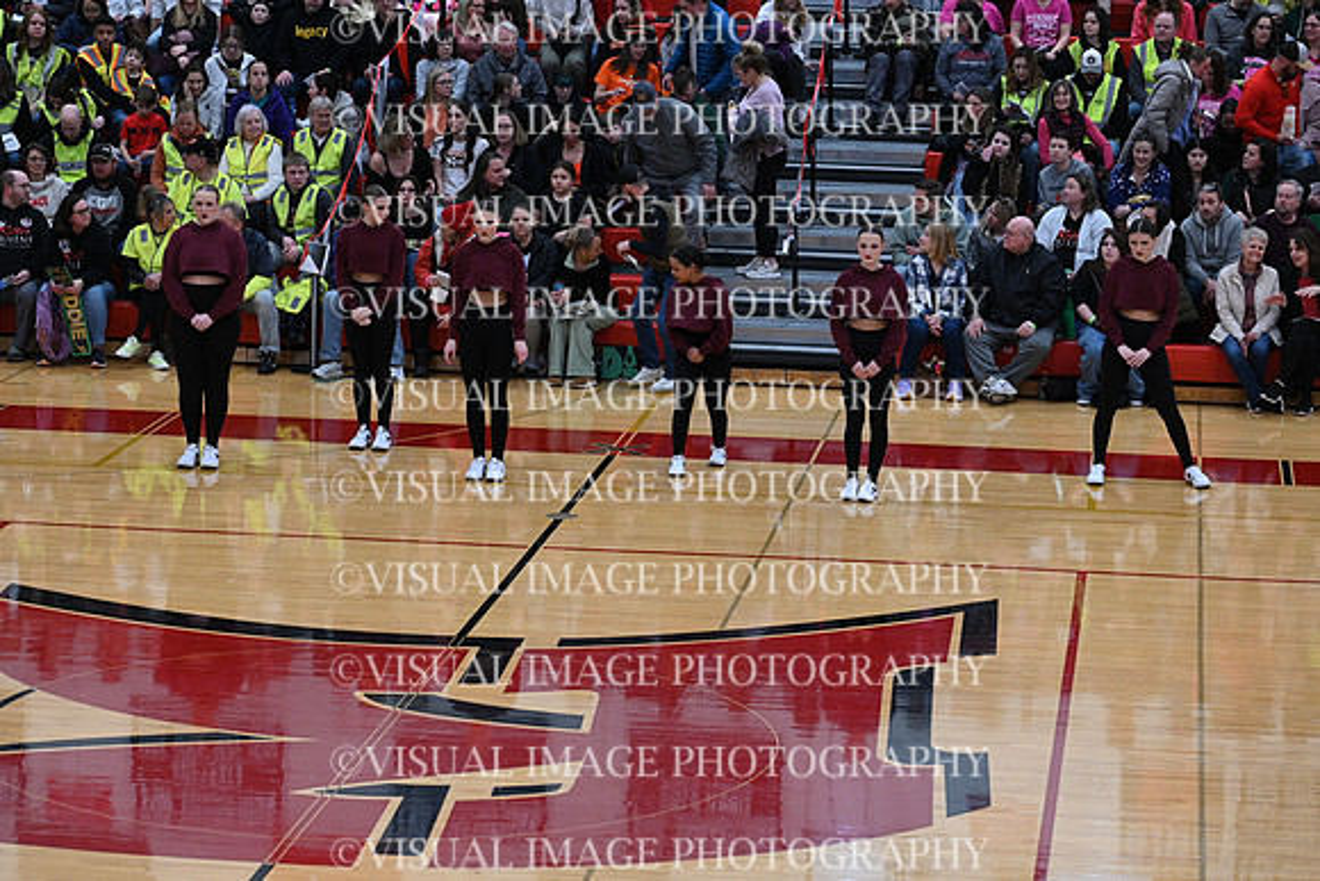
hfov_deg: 18.6
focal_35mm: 110
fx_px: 4034
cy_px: 440
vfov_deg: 12.5
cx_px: 660
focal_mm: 110
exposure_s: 1/400
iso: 4000
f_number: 4
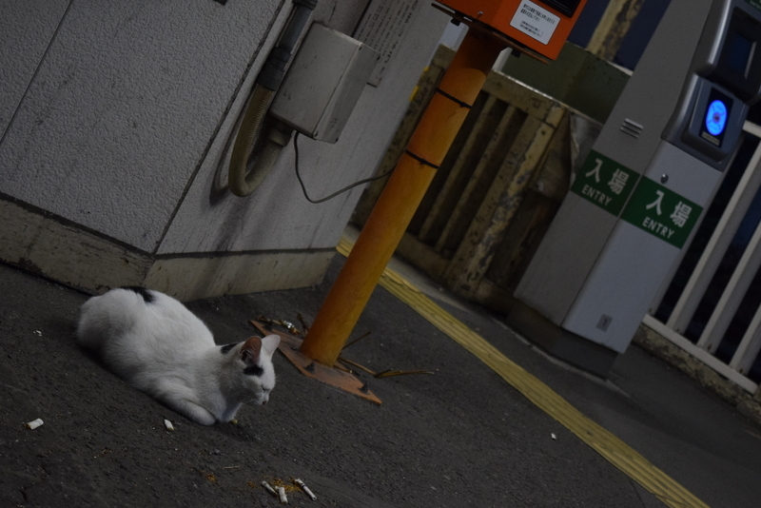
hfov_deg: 24.6
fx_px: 1744
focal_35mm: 82
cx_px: 380
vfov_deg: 16.6
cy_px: 254
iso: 1600
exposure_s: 1/160
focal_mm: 55
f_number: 5.6
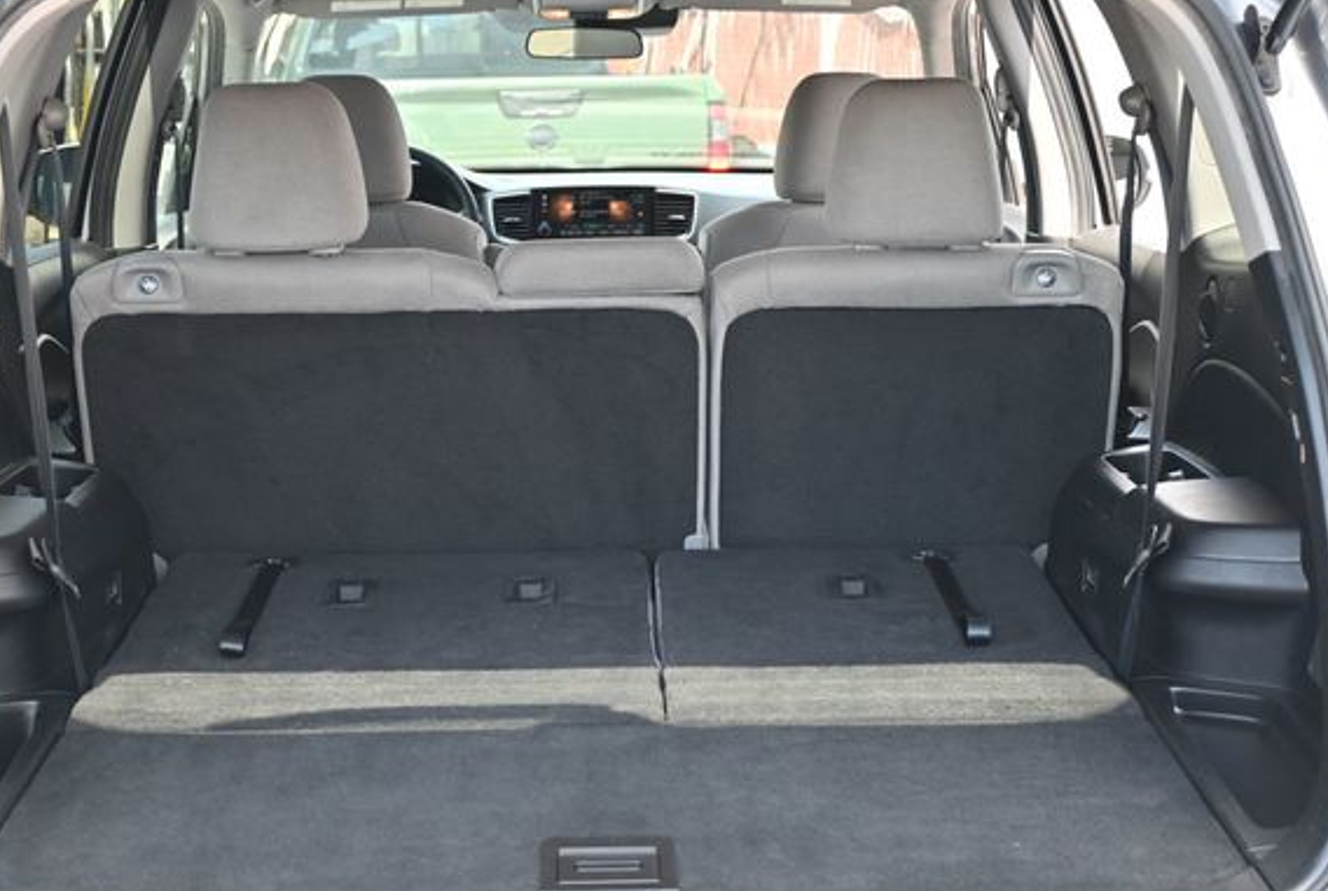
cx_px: 608
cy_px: 478
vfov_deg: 21.8
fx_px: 2312
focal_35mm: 63
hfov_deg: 32.0
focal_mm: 37
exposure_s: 1/125
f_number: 5.3
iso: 560
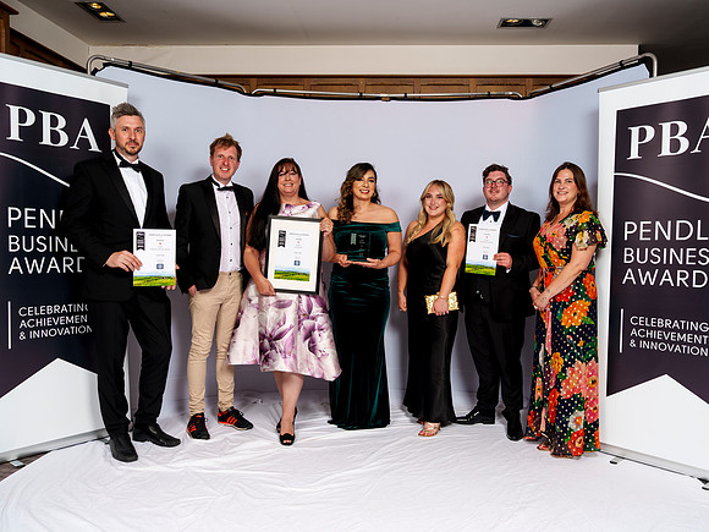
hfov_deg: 63.2
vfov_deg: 49.6
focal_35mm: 28
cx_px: 364
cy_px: 266
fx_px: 576
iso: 100
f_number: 8
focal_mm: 26
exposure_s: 1/125
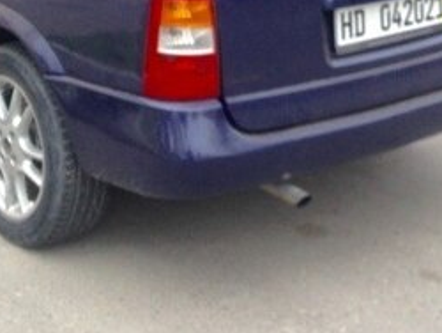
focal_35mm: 87
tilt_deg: -8.3
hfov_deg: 22.5
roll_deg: -1.0
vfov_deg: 16.3
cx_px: 196
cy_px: -61
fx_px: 1112
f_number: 2.4
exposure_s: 1/313
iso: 50
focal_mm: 4.12
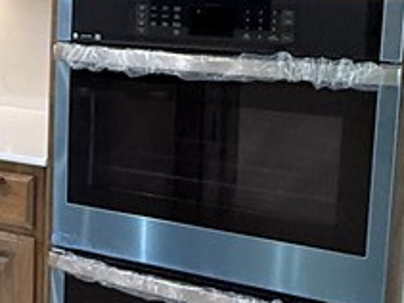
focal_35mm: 68
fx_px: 793
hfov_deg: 25.0
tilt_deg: -6.3
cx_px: -115
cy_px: 46
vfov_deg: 21.2
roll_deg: -1.0
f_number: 2.2
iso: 320
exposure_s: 1/120
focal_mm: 2.22
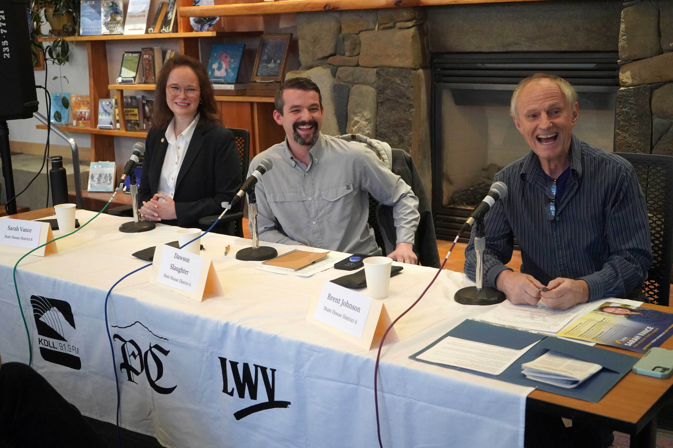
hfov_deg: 44.5
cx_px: 336
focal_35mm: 44
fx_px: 822
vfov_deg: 30.5
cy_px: 224
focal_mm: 44
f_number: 4.5
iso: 8000
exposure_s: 1/160
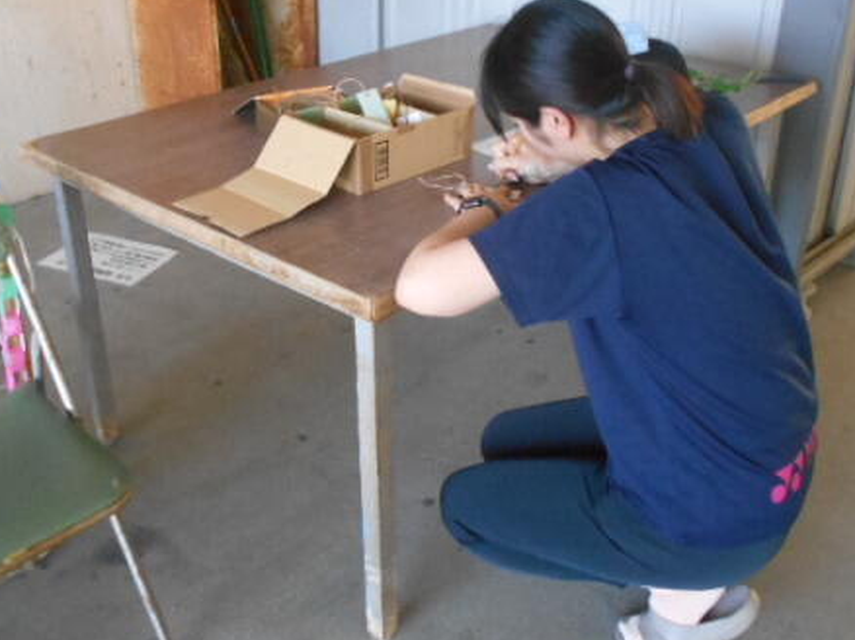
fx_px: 938
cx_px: 406
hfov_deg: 49.0
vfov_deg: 37.5
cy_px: 258
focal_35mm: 38
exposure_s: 1/125
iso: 800
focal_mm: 4.6
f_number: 3.2
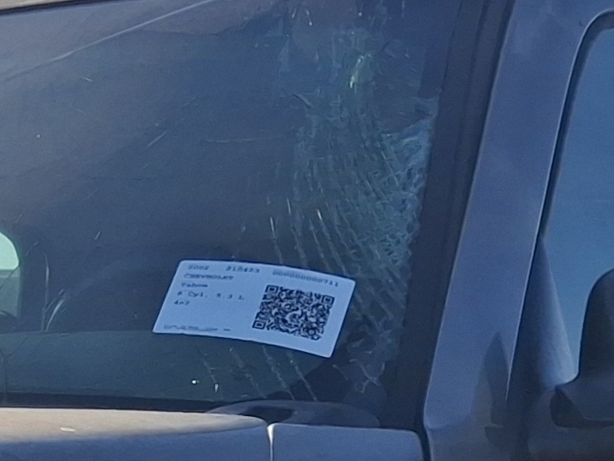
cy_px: 886
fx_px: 2447
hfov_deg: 13.2
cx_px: -404
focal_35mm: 138
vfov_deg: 10.0
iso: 32
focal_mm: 4.69
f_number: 1.8
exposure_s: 1/3077
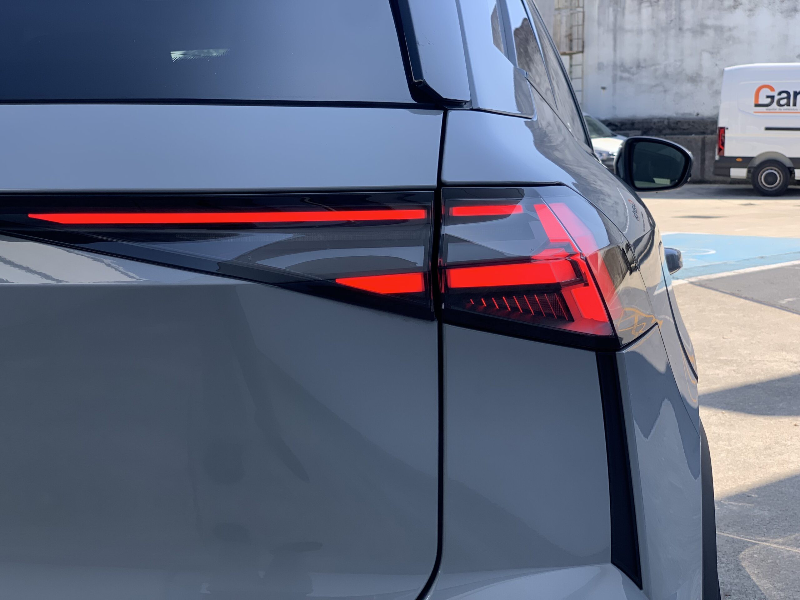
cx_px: 400
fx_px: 1202
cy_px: 300
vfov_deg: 28.0
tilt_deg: -7.7
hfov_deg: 36.8
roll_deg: +0.0
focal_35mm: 52
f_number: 2.4
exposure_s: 1/363
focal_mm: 6
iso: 16
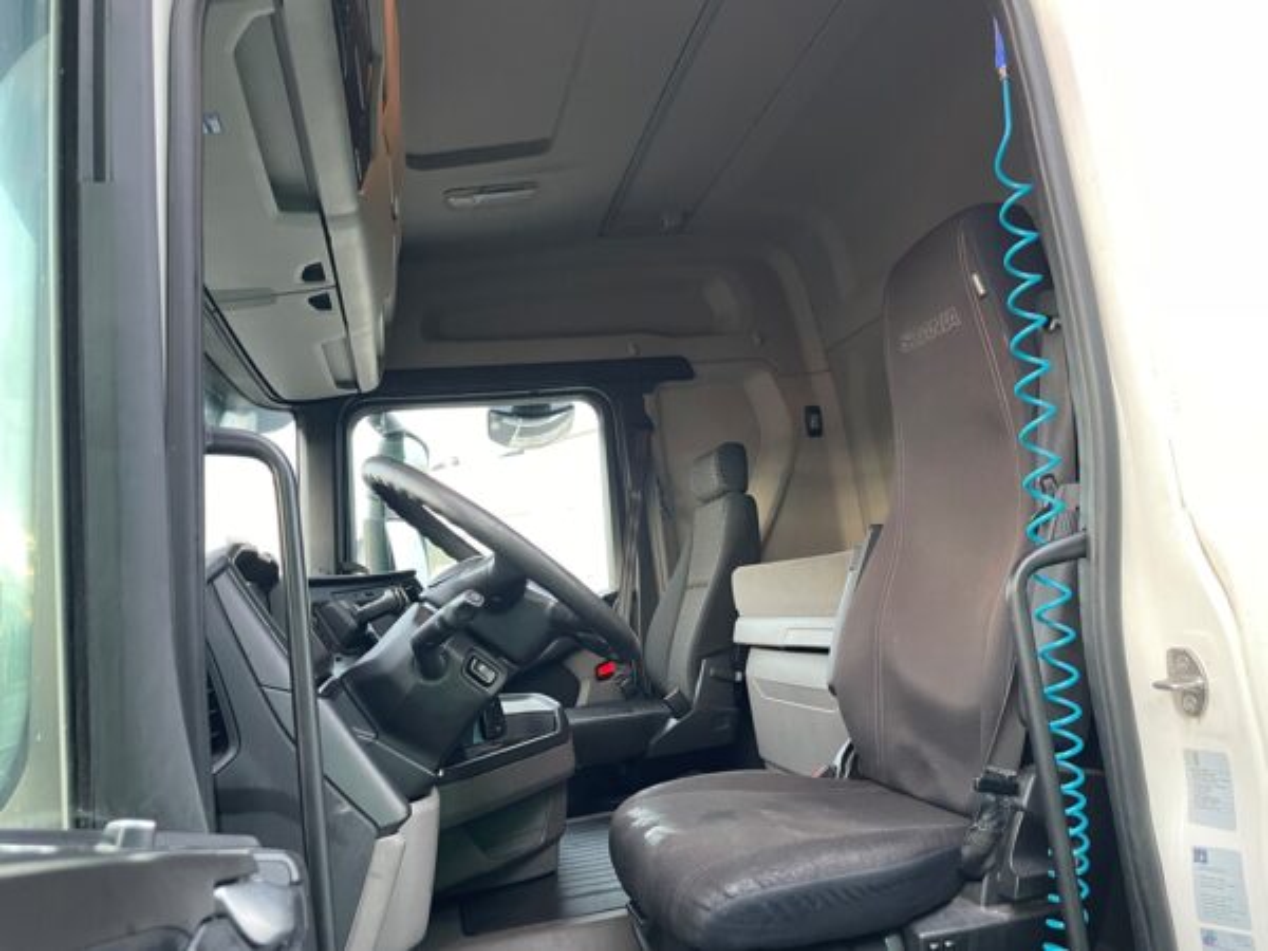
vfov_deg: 53.1
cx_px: 634
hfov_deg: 67.3
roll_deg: +6.3
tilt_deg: +8.2
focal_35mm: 26
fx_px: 952
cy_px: 476
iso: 250
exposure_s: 1/60
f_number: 1.6
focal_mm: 4.2
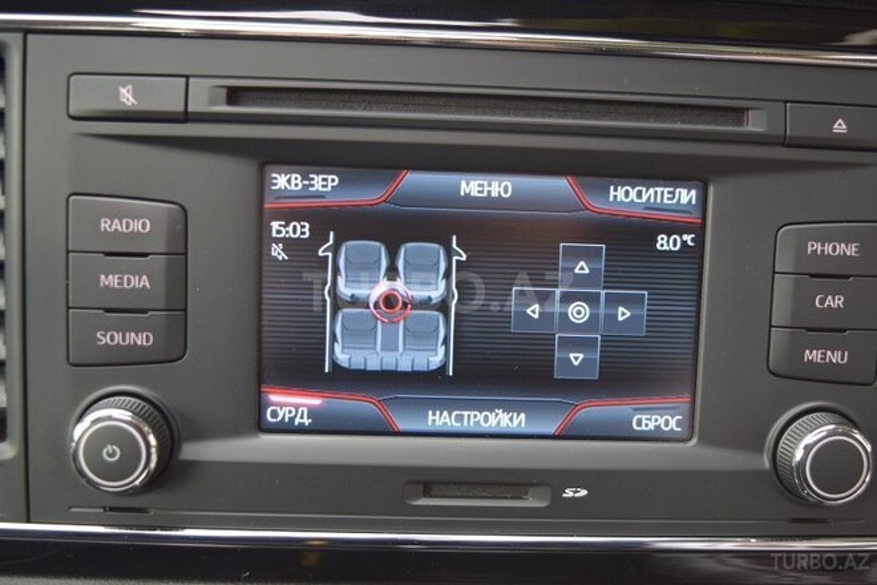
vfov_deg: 29.9
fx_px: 1096
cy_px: 292
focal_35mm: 45
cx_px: 438
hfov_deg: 43.6
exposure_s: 1/50
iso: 400
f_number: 4.2
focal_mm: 30
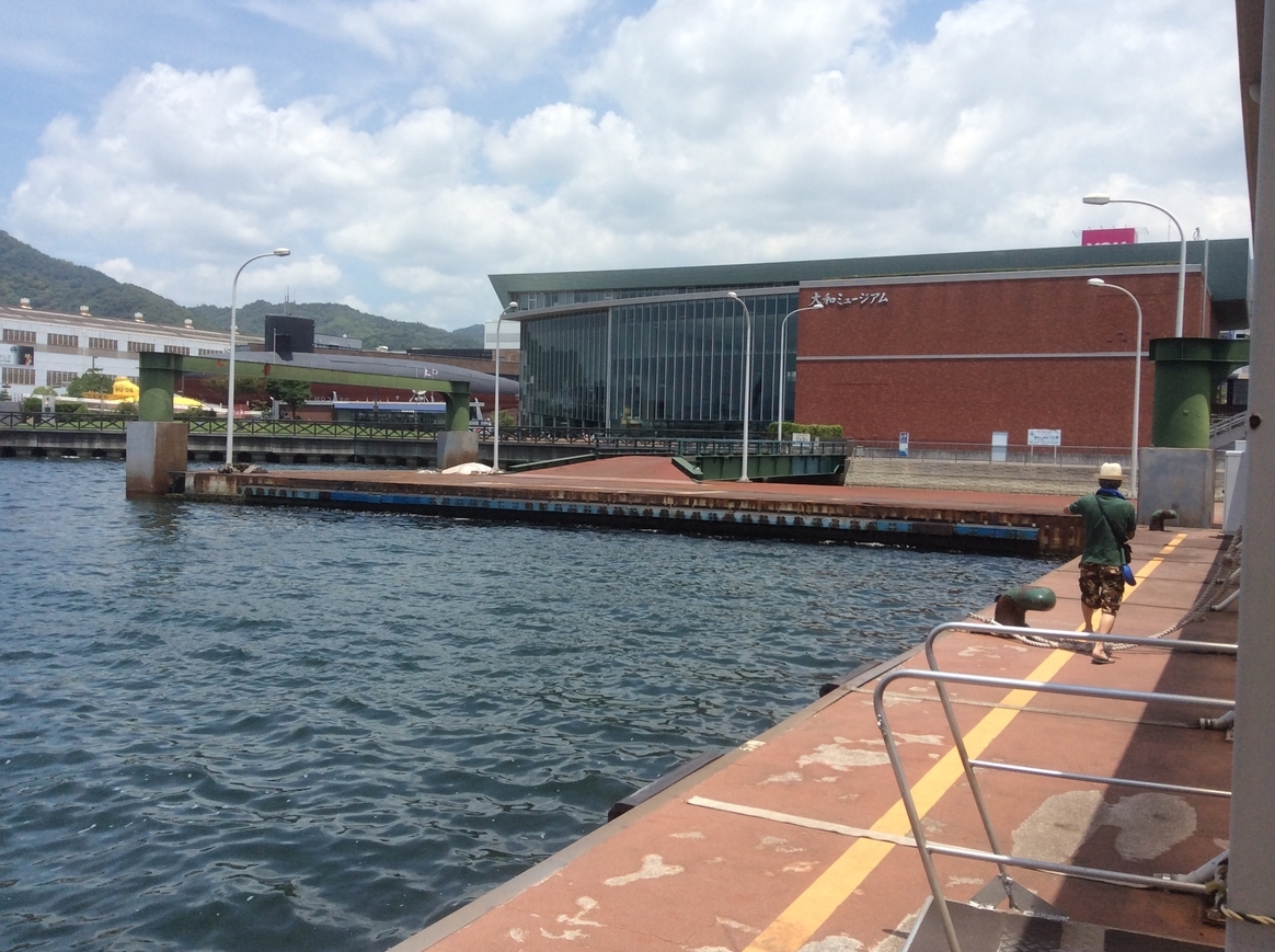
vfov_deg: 42.8
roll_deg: -2.0
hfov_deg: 55.4
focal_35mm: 33
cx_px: 656
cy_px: 471
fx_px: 1213
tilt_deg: -1.2
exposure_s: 1/1733
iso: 32
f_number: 2.4
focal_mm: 3.3
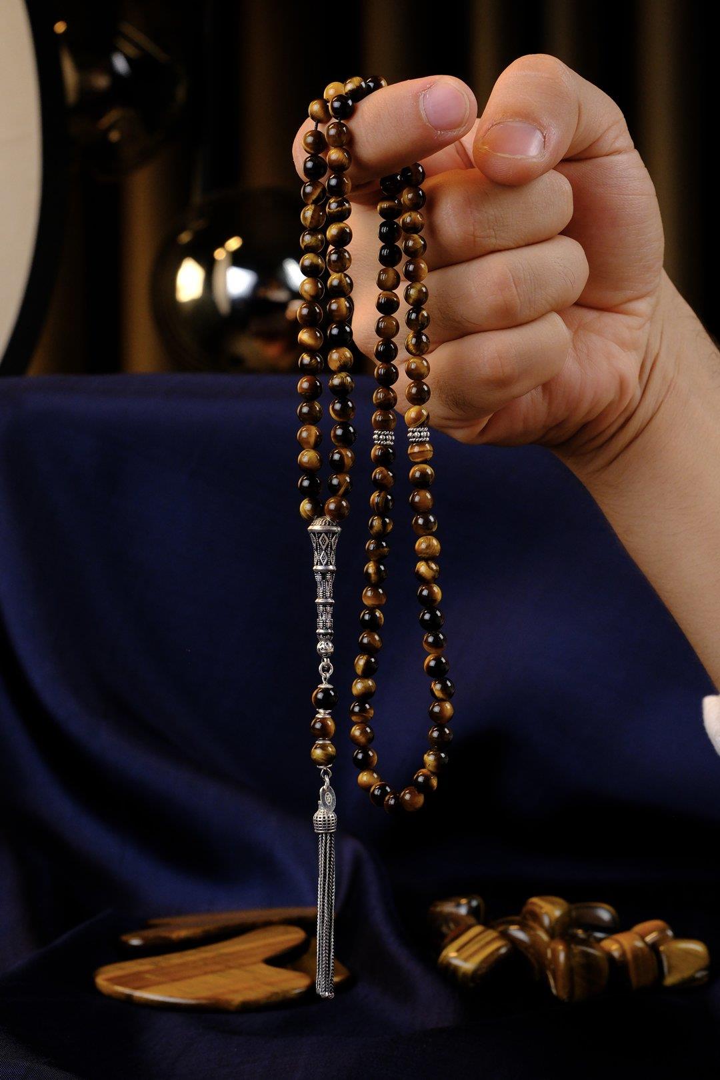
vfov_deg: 39.6
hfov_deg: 27.0
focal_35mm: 50
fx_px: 1500
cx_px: 360
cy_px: 540
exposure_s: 1/125
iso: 1000
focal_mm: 33
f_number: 7.1
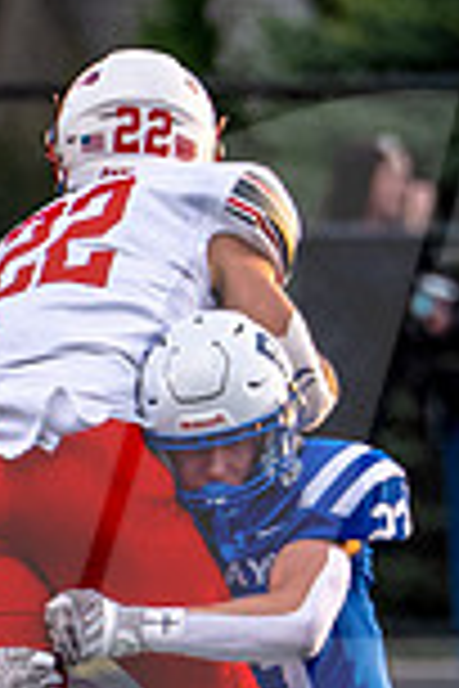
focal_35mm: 2728
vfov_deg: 0.8
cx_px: -48
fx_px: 52169
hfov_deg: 0.5
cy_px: 623
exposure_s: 1/640
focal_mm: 400
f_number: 5.6
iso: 1250
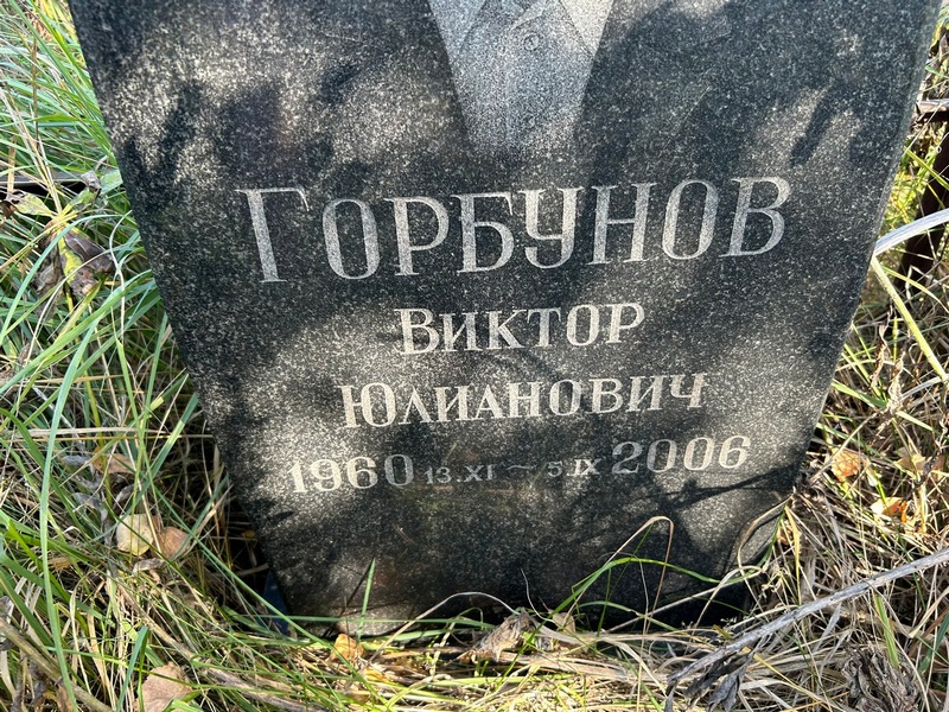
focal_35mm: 26
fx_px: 713
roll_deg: +0.9
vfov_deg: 53.1
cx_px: 474
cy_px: 356
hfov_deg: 67.3
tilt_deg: -33.4
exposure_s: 1/121
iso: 50
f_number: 1.5
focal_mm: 5.7
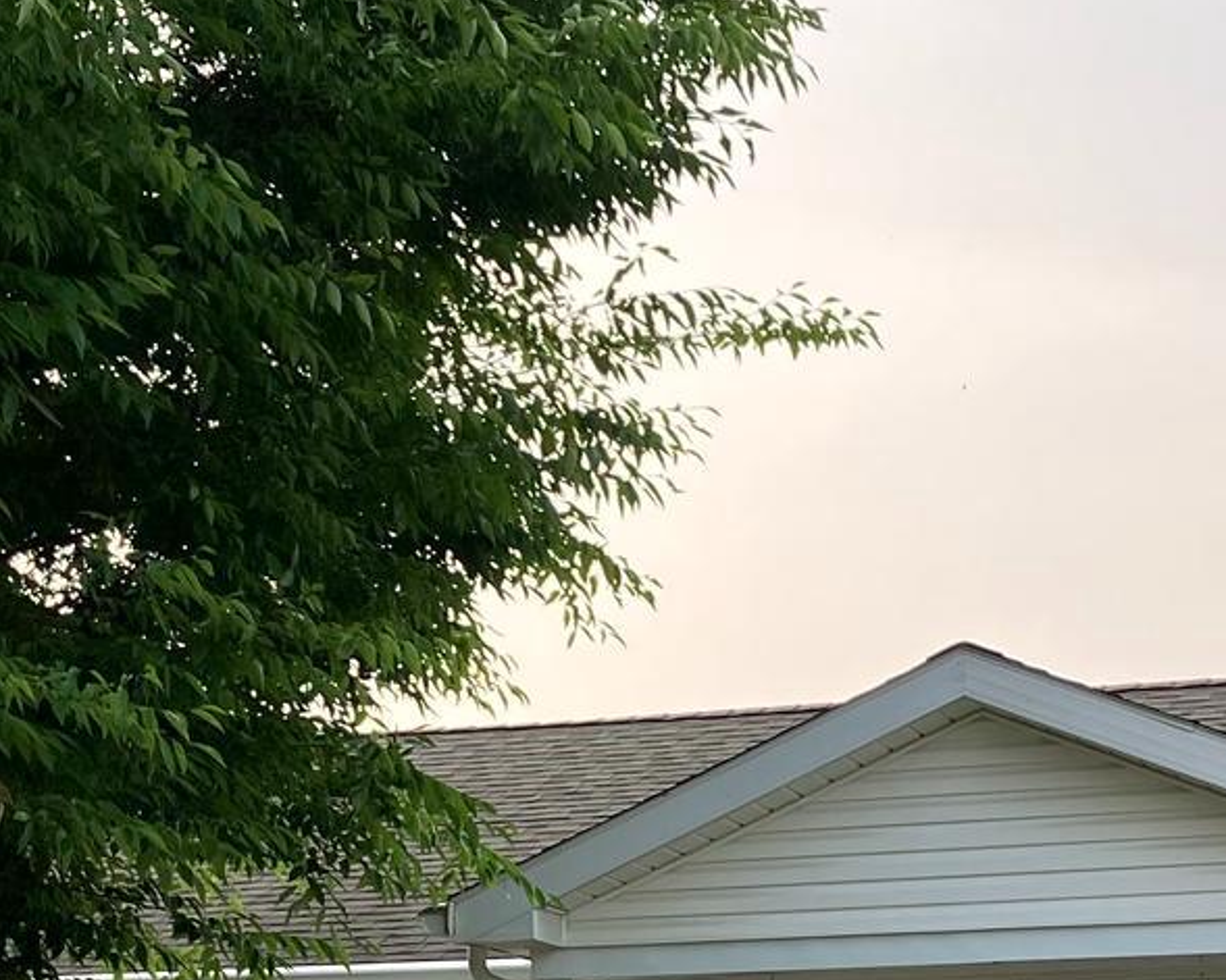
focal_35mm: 95
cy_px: 1022
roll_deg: +0.7
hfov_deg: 20.2
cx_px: 693
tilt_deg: +5.5
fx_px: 3446
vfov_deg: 15.8
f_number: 1.8
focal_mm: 3.99
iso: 32
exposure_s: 1/415
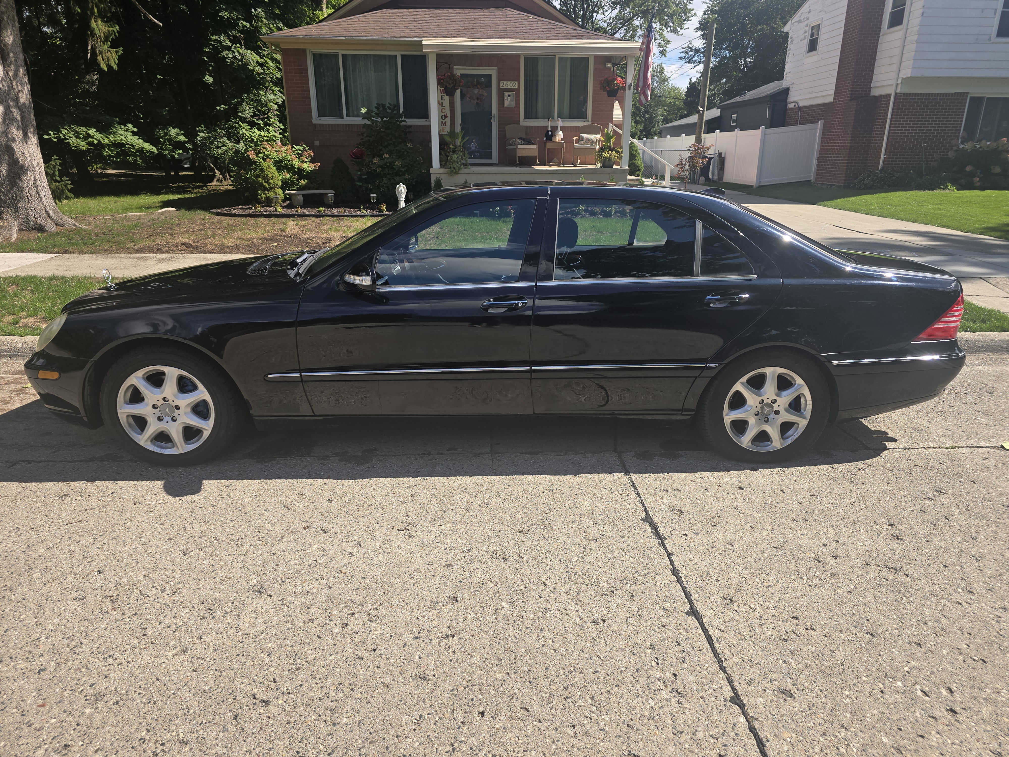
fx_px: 670
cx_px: 504
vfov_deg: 58.9
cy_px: 378
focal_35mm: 23
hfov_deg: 73.9
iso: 12
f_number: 1.7
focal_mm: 6.3
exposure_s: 1/493
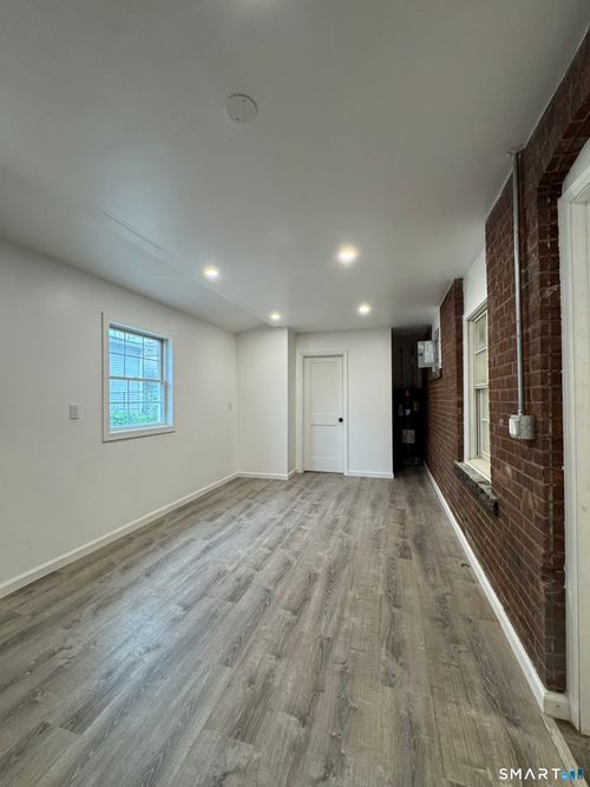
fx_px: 318
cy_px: 394
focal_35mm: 14
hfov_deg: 85.7
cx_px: 295
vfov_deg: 102.1
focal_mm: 2.22
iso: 320
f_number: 2.2
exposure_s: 1/120
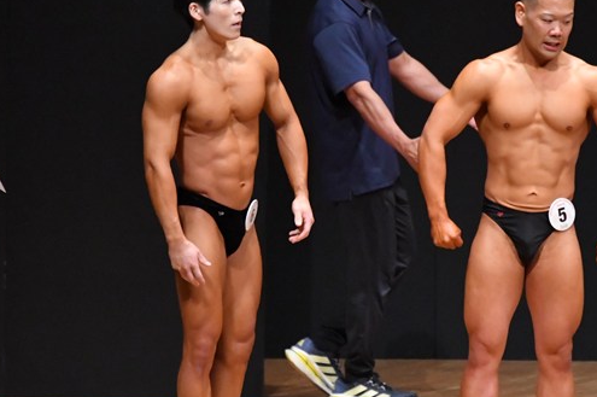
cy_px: 239
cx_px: 300
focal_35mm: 470
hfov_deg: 4.4
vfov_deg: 2.9
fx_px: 7786
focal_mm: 200
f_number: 5.6
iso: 8000
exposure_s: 1/400
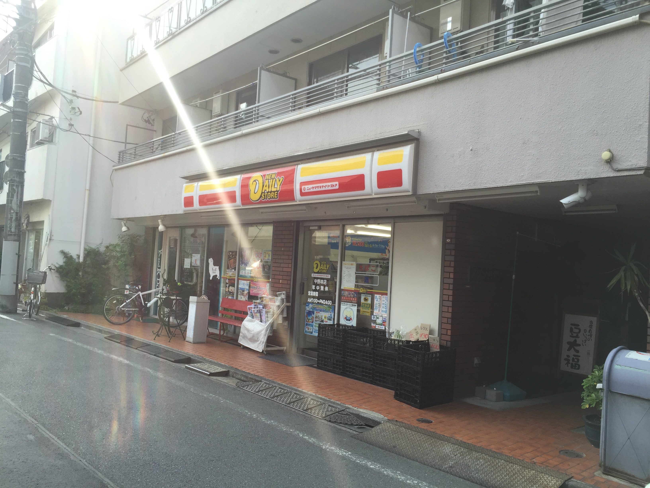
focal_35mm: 29
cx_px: 325
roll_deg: -3.0
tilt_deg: +1.5
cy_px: 244
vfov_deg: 48.2
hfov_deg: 61.7
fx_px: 545
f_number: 2.2
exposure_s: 1/412
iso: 32
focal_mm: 4.15
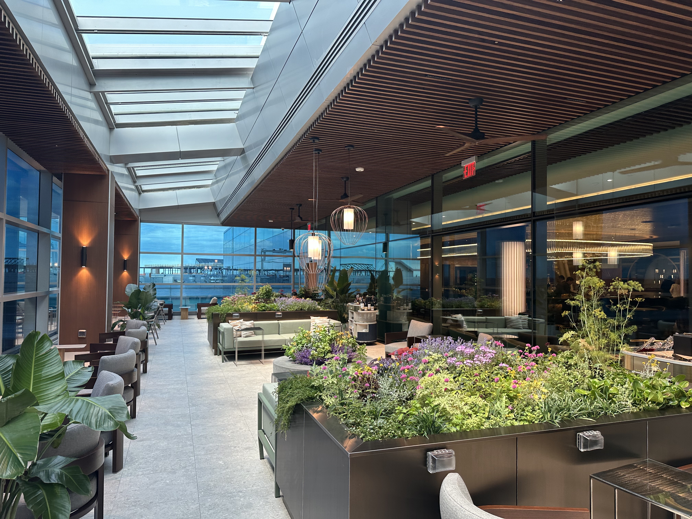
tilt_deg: -2.0
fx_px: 480
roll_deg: -1.0
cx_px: 346
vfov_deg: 56.8
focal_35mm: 24
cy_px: 260
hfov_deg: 71.6
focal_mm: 6.86
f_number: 1.78
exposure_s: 1/120
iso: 80
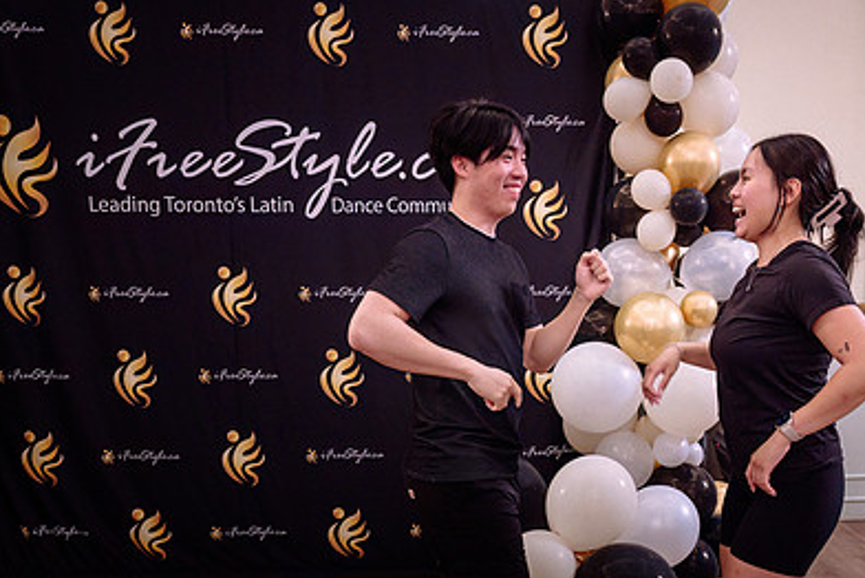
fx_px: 1082
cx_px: 567
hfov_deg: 43.1
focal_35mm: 45
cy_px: 487
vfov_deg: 29.0
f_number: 4
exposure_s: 1/160
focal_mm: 26
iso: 1600
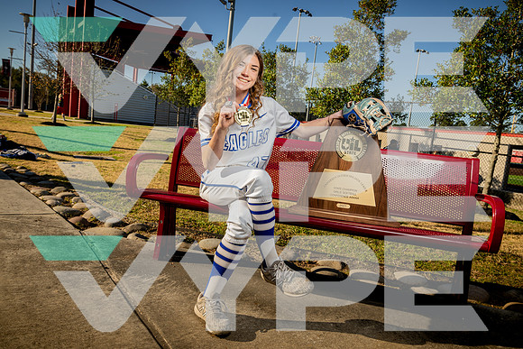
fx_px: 407
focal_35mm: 28
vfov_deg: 46.4
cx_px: 262
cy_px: 174
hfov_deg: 65.5
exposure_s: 1/250
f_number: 10
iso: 125
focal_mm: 28
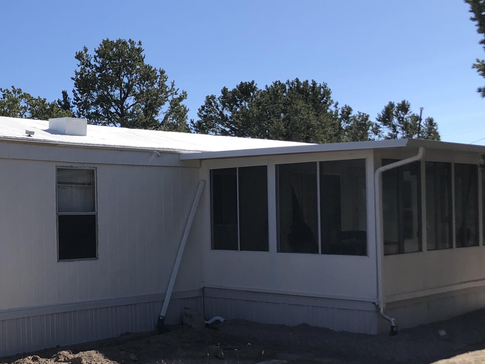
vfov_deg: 27.4
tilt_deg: -3.5
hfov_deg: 34.9
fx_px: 743
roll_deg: +2.3
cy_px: 236
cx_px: 87
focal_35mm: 53
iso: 20
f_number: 1.8
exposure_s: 1/2000
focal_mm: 3.99
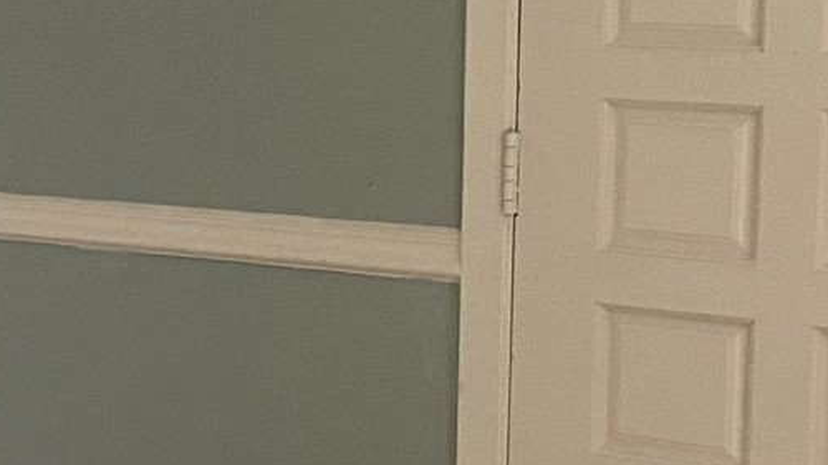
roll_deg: -1.0
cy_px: 99
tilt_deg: -1.8
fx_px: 2546
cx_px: -442
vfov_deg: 10.4
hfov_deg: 16.7
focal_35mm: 116
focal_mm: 4.25
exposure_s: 1/60
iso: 125
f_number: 1.8
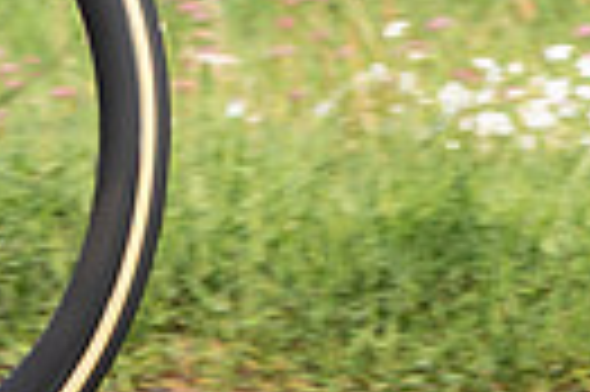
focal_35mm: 621
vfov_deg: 2.2
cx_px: -212
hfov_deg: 3.3
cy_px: -820
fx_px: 10165
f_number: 4
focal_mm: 74
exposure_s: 1/640
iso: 125
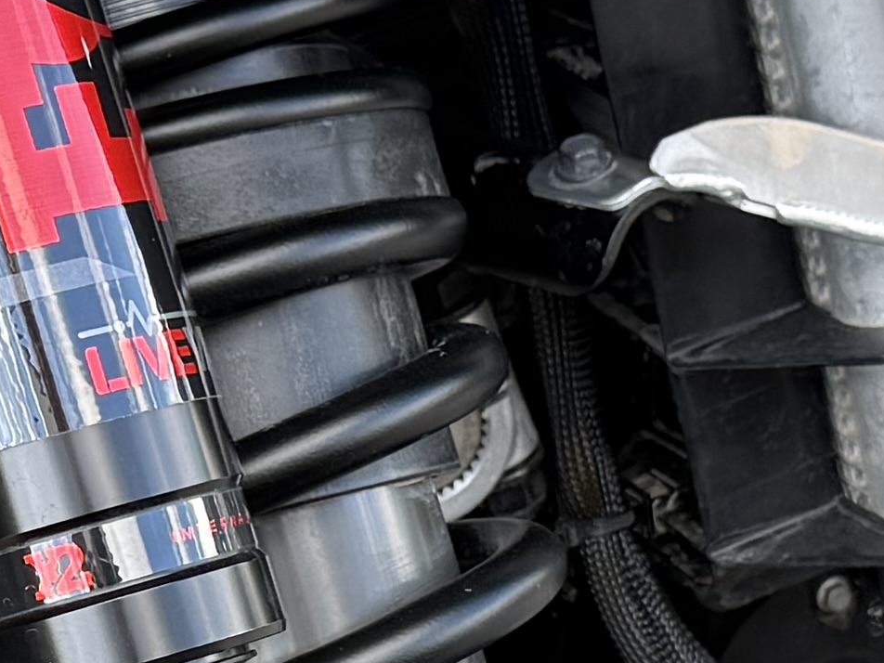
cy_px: 891
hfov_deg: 13.7
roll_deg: +0.3
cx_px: 585
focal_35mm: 144
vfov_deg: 10.1
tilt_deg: -23.5
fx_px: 3677
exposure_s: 1/312
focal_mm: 6.76
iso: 80
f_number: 1.78
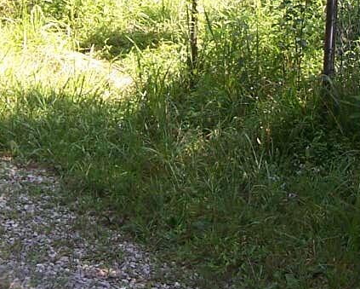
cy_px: -30
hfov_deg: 14.2
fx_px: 1450
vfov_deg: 11.2
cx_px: 170
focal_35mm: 136
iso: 80
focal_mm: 6.3
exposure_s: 1/180
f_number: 2.8
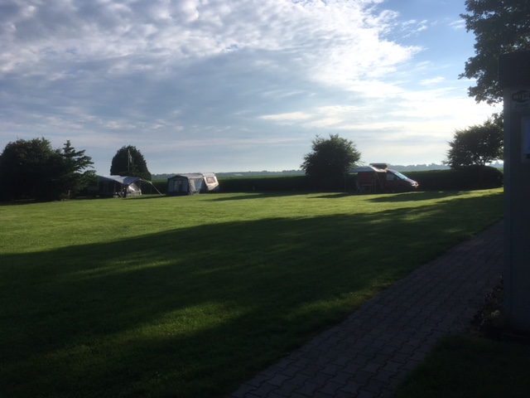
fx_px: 444
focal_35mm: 29
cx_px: 265
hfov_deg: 61.7
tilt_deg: -5.4
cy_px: 199
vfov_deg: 48.2
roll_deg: +0.6
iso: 25
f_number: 2.2
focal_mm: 4.15
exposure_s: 1/2849
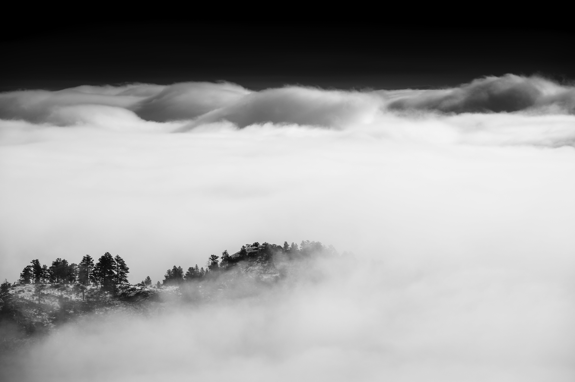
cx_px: 288
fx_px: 1915
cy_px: 191
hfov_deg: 17.1
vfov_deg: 11.4
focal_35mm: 120
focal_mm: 120
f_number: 8
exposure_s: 1/2000
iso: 100
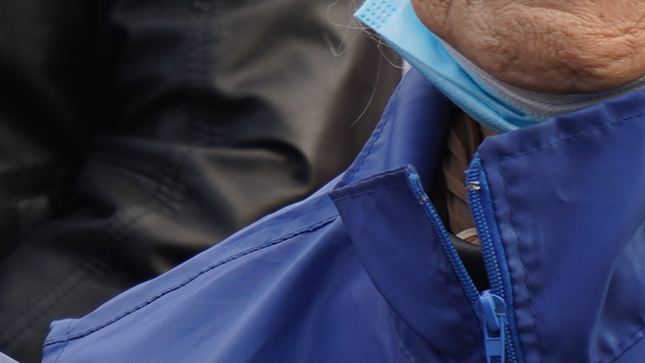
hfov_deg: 6.5
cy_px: 227
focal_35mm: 331
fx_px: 5661
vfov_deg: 3.7
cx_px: 28
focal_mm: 69
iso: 100
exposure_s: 1/100
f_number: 5.6
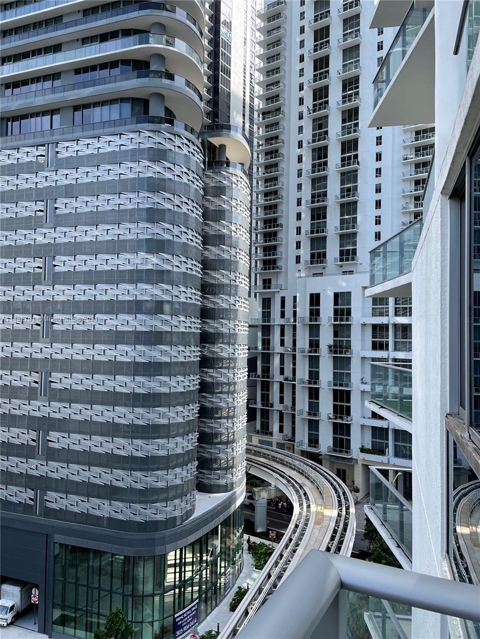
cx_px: 240
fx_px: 481
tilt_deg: +2.0
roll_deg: -1.2
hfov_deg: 53.1
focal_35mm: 26
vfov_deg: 67.3
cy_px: 320
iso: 32
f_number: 1.6
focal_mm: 4.2
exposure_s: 1/824
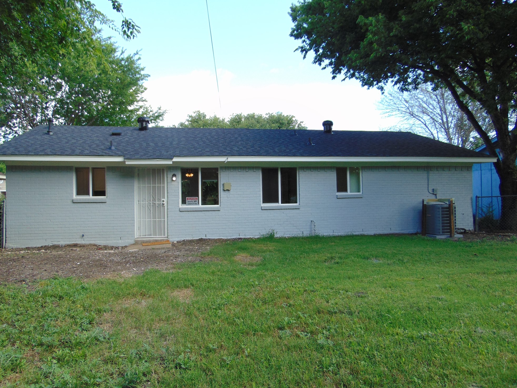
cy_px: 195
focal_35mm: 26
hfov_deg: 67.3
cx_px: 248
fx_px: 388
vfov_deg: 53.1
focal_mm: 4.5
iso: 80
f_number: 3
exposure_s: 1/250
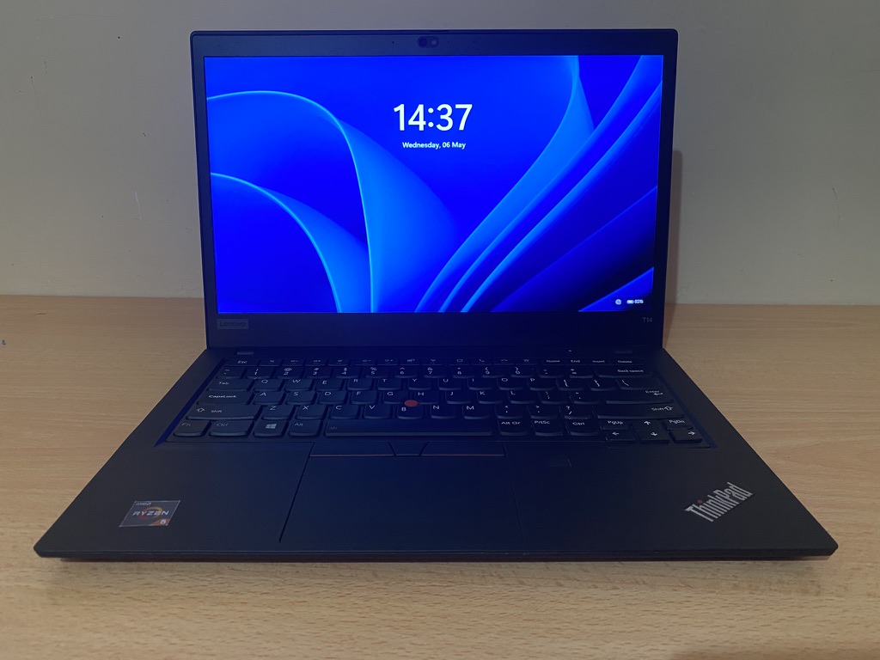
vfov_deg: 53.1
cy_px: 330
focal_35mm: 26
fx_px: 661
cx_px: 440
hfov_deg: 67.3
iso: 250
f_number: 1.8
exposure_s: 1/50
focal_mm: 4.25
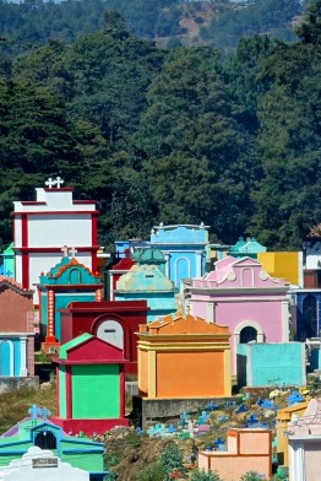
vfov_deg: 4.1
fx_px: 6662
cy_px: 245
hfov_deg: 2.7
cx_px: 580
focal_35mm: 499
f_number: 9
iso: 200
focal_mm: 62.4
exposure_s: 1/500
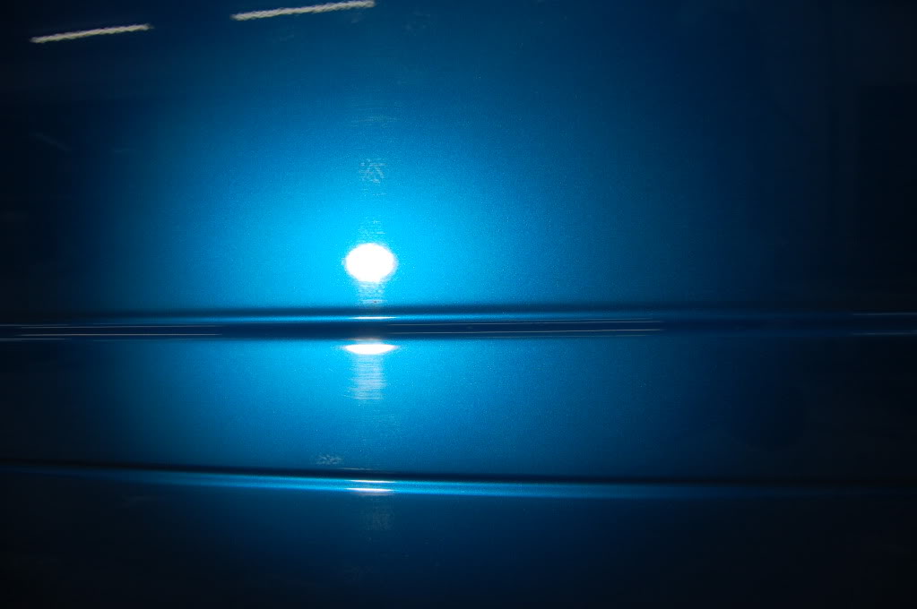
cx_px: 458
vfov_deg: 47.8
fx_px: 687
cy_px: 304
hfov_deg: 67.4
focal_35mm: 27
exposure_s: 1/125
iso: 200
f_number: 5.6
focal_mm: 18
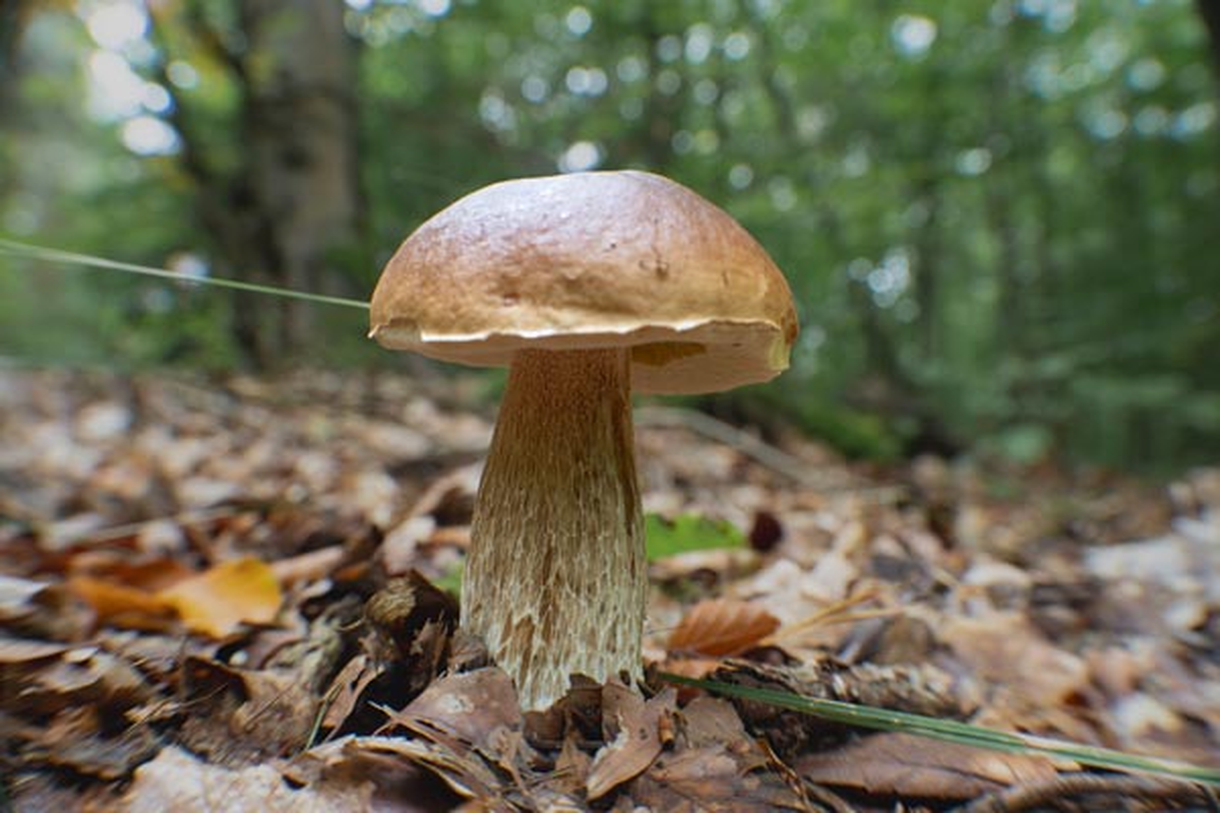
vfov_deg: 37.9
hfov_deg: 54.4
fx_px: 1186
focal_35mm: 35
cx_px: 610
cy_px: 406
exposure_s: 1/60
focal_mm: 35
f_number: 6.3
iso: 1600
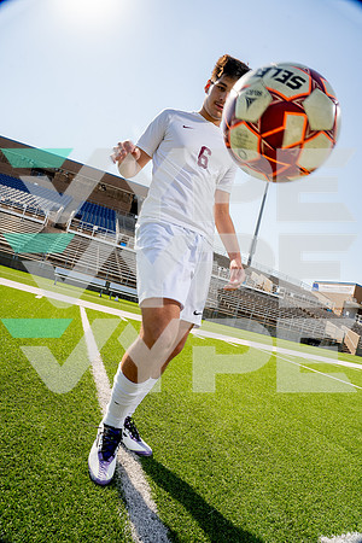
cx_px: 181
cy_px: 272
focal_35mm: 20
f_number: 11
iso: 320
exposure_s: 1/250
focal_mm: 20
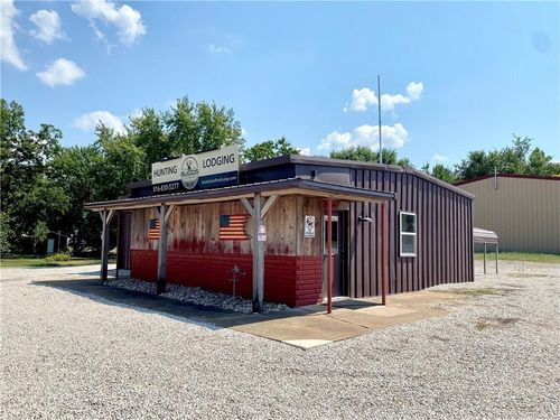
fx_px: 421
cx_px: 280
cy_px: 210
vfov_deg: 53.1
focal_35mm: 26
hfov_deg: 67.3
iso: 32
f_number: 1.8
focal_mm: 4.25
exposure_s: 1/3984
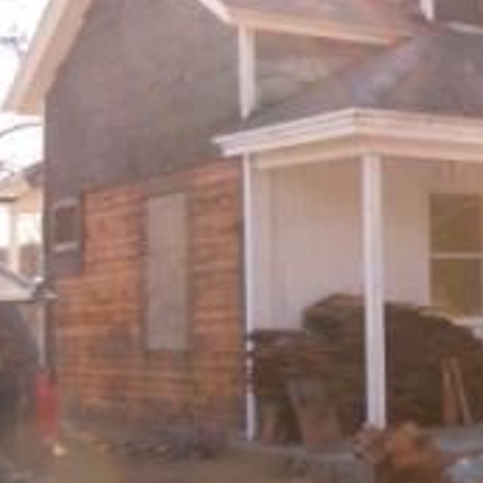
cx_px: 576
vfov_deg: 25.0
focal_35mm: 69
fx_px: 1089
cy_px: 194
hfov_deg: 23.0
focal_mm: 5.4
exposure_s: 1/250
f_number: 3.5
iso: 100
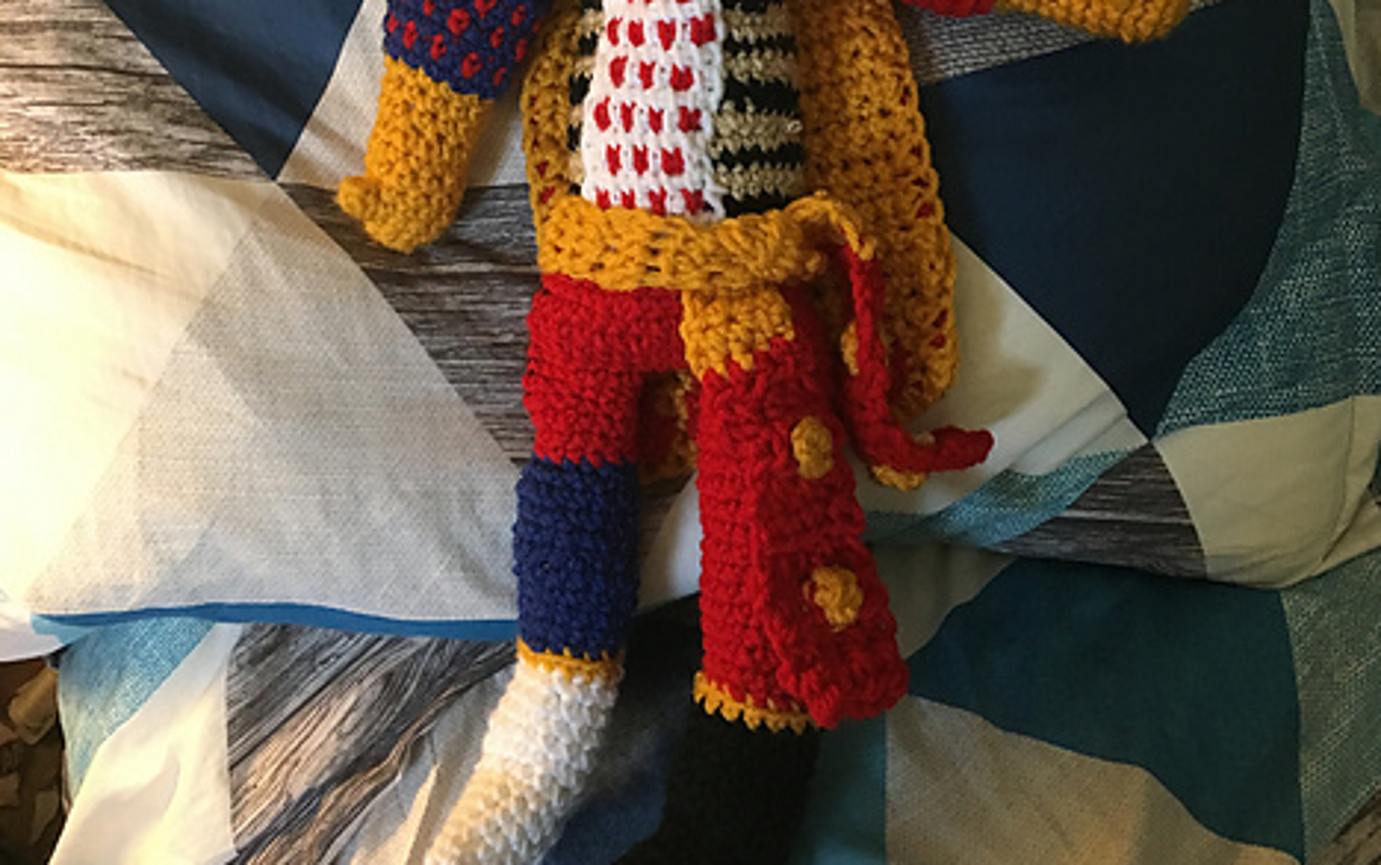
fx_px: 1582
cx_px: 699
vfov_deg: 29.4
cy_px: 97
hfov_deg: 47.2
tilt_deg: -40.7
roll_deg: -0.6
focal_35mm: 42
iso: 160
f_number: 2.2
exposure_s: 1/30
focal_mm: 4.15
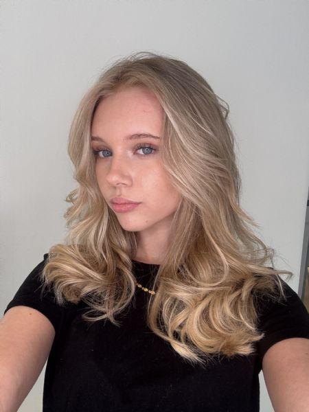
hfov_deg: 46.8
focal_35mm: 30
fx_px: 357
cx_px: 154
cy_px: 206
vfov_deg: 60.0
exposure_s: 1/100
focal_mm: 2.69
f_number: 1.9
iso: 25
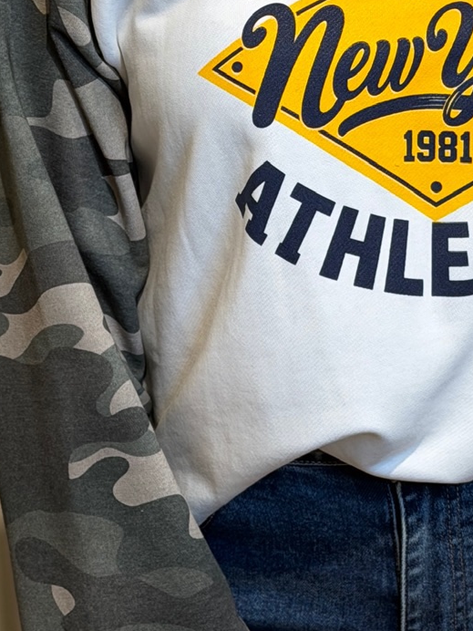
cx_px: 352
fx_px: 2587
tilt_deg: -13.3
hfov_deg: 10.4
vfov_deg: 13.8
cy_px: 63
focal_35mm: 142
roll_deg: +1.8
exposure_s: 1/121
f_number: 1.78
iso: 50
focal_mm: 6.76
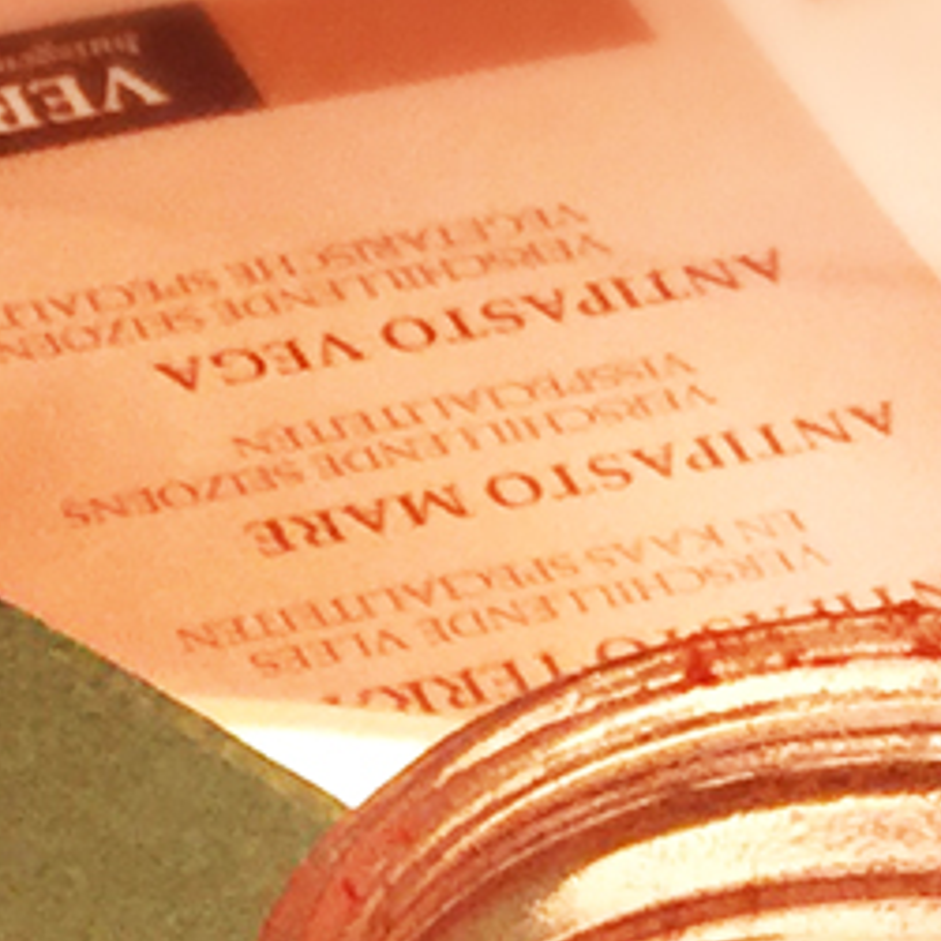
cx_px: 1110
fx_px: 3229
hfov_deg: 16.0
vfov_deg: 15.4
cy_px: 1367
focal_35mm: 105
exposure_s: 1/17
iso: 400
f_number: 2.2
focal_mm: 4.15
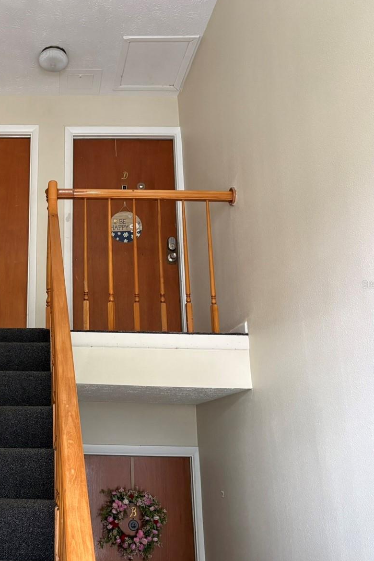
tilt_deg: +15.6
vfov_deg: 51.9
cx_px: 24
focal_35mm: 37
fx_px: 576
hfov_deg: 33.7
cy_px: 284
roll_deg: -0.9
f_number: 1.6
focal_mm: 5.96
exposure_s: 1/60
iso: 250
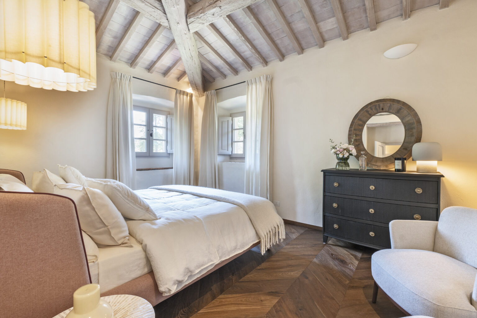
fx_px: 199
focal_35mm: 15
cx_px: 238
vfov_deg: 77.4
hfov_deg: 100.4
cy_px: 159
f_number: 10
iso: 400
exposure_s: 1/10
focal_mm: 15
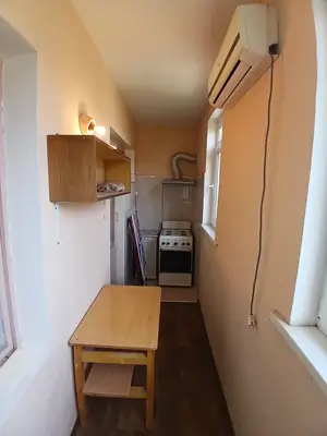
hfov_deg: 74.7
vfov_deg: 91.0
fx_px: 214
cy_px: 218
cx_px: 164
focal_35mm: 17
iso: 64
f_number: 2.2
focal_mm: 1.4
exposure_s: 1/50
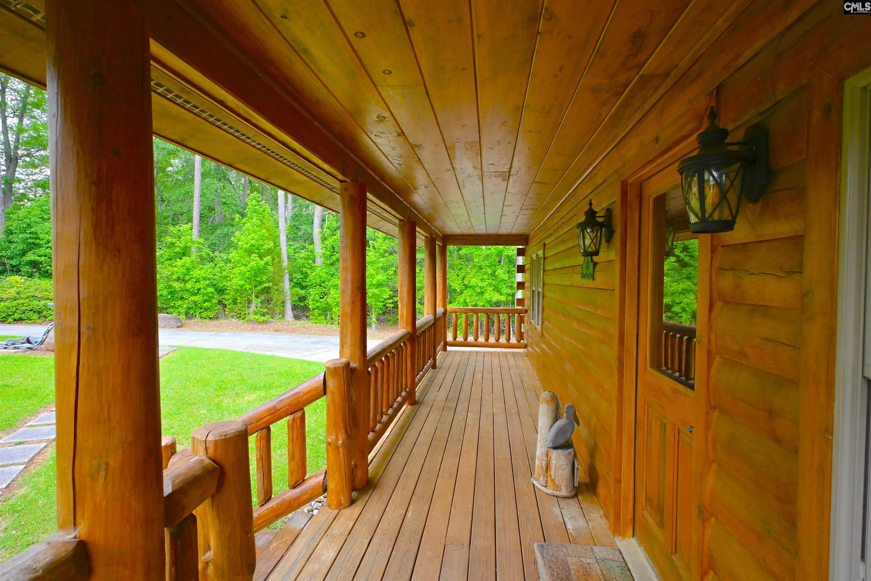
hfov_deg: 90.0
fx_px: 435
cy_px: 290
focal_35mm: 18
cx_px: 436
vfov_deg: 67.4
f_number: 4
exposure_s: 1/250
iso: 250
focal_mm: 12
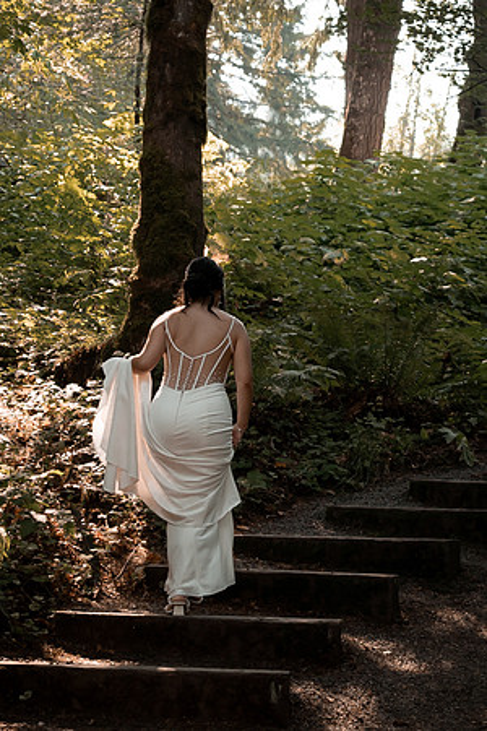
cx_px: 541
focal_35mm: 87
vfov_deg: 23.1
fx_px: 1773
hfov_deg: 15.2
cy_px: 208
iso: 160
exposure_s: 1/250
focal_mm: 24
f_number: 2.8
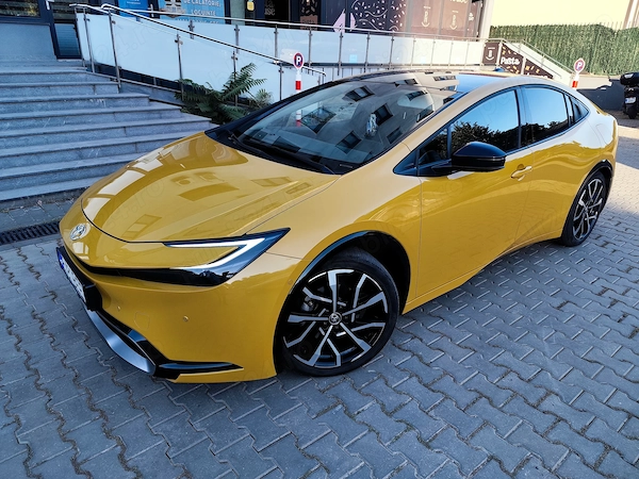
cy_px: 240
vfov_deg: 58.9
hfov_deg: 73.9
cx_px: 320
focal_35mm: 23
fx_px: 425
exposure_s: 1/387
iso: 50
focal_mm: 6.19
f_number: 1.65
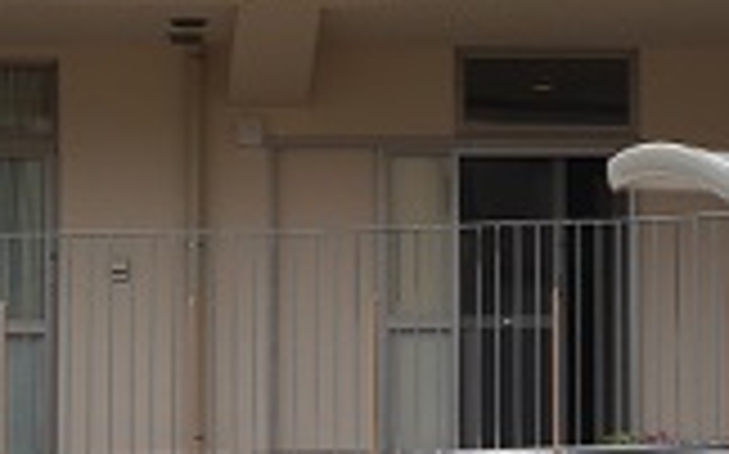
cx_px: 1782
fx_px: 5440
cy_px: 333
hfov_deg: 7.2
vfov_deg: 4.8
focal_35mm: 274
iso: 200
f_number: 9
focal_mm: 26
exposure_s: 1/320
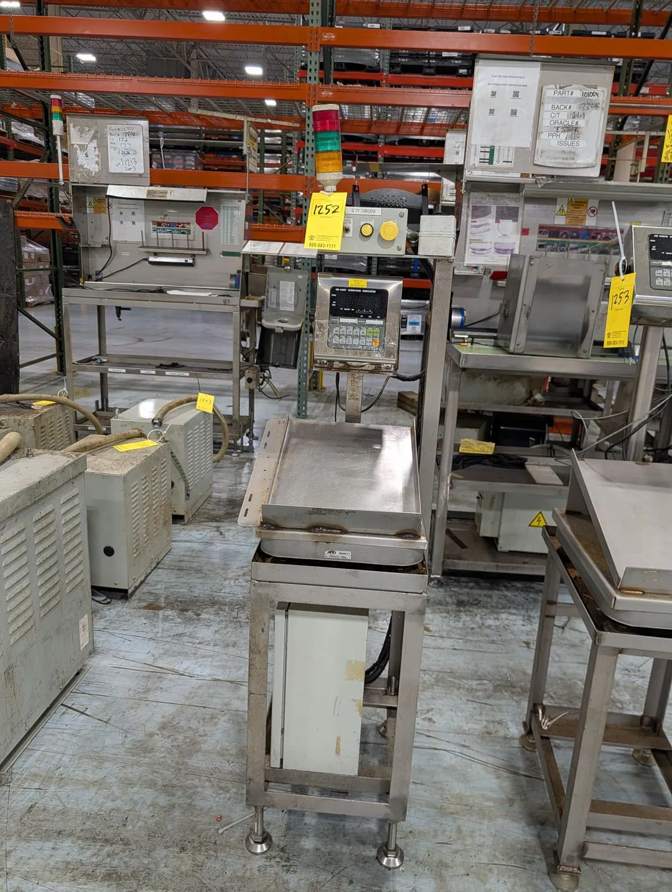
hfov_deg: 56.9
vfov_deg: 71.5
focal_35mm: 24
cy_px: 446
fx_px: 620
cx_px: 336
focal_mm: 6.9
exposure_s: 1/125
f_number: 1.68
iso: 169
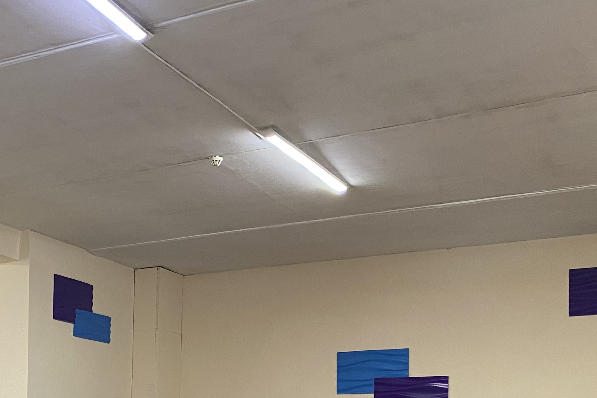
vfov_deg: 21.1
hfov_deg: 31.5
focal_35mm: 60
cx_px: 36
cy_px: 476
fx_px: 995
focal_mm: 4.25
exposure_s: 1/50
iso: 100
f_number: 1.8
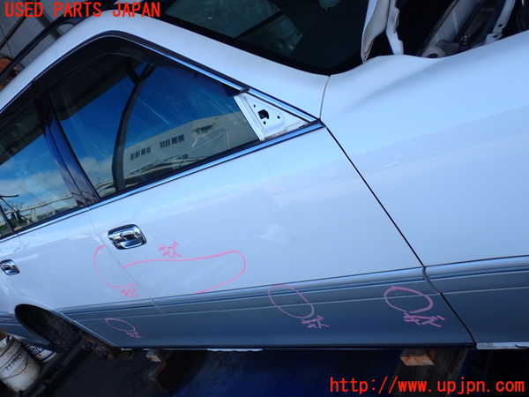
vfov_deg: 37.7
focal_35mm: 38
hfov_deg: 49.0
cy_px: 198
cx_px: 264
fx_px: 581
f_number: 2.7
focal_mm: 6.83
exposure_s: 1/640
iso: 100
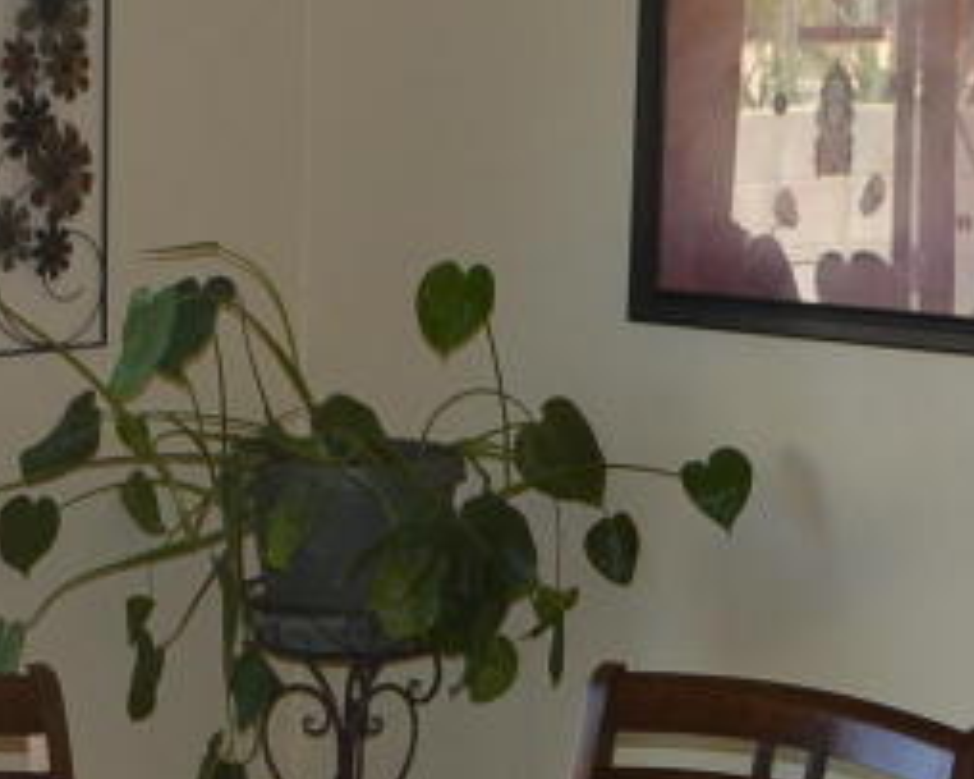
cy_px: 672
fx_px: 3314
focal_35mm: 115
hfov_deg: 16.7
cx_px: 464
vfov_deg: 13.3
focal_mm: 18
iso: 220
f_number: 4
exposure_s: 1/125
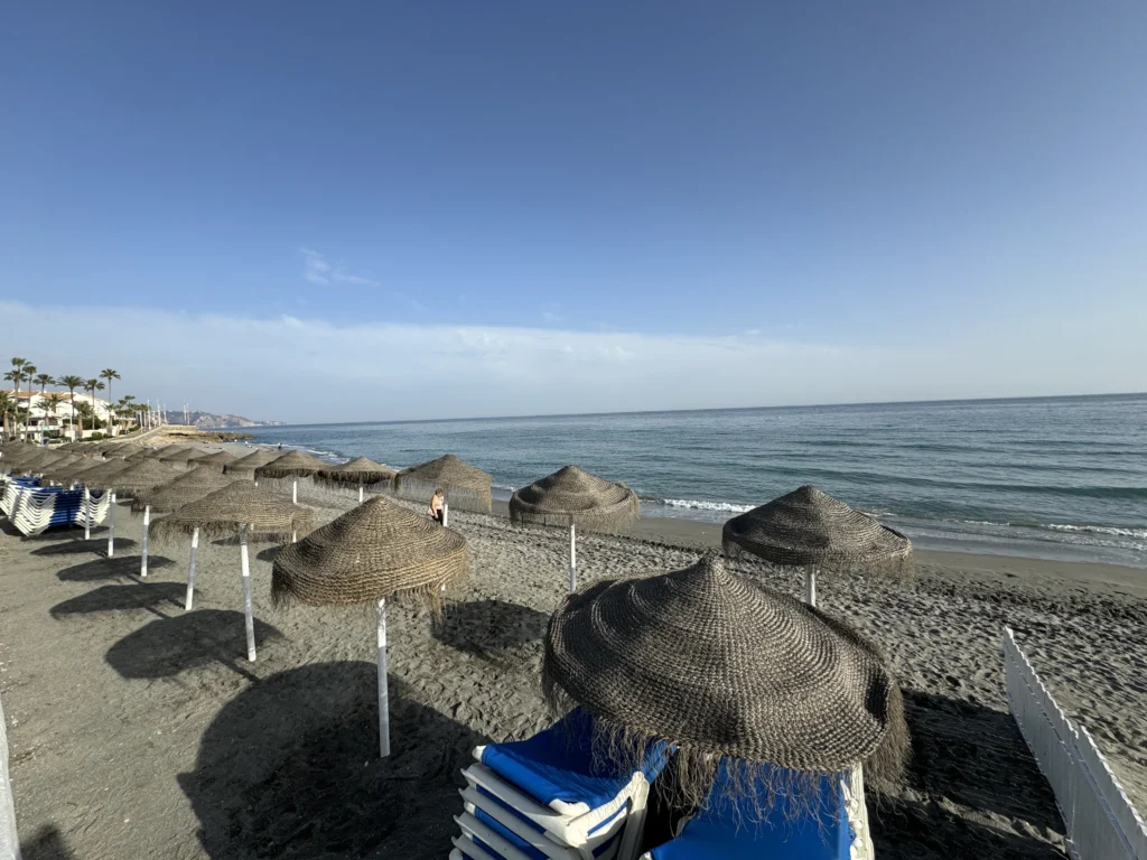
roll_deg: +2.4
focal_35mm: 14
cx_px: 574
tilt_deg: -2.2
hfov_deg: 102.1
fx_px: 464
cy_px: 430
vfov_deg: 85.7
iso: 50
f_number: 2.2
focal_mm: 2.22
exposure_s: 1/2584
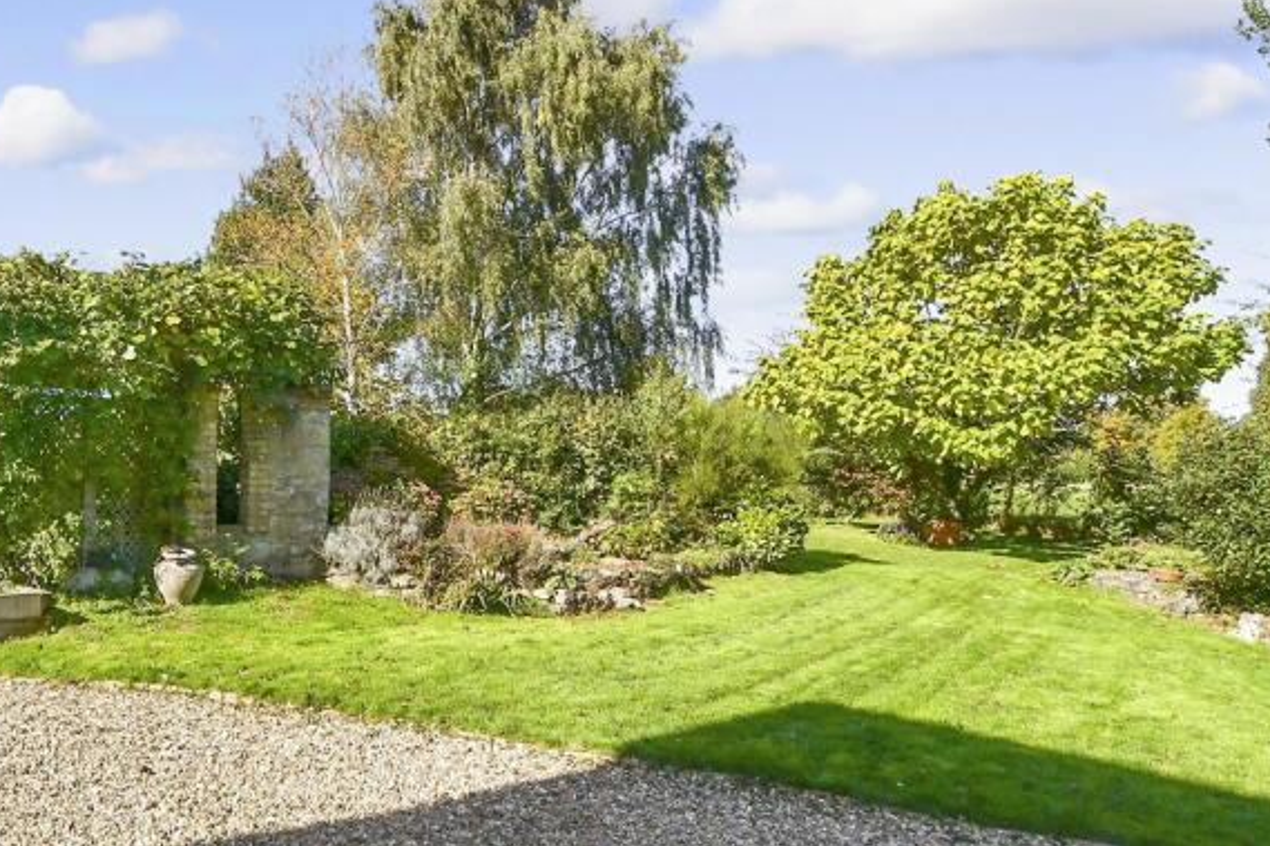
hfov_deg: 62.8
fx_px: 952
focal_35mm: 27
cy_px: 432
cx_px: 290
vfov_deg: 47.9
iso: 320
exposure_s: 1/1600
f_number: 8
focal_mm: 10
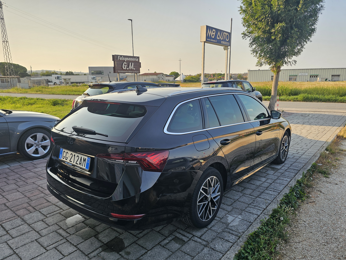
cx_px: 174
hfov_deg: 71.6
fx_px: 240
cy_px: 133
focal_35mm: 24
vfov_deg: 56.8
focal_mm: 6.3
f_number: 1.7
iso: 12
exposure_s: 1/180
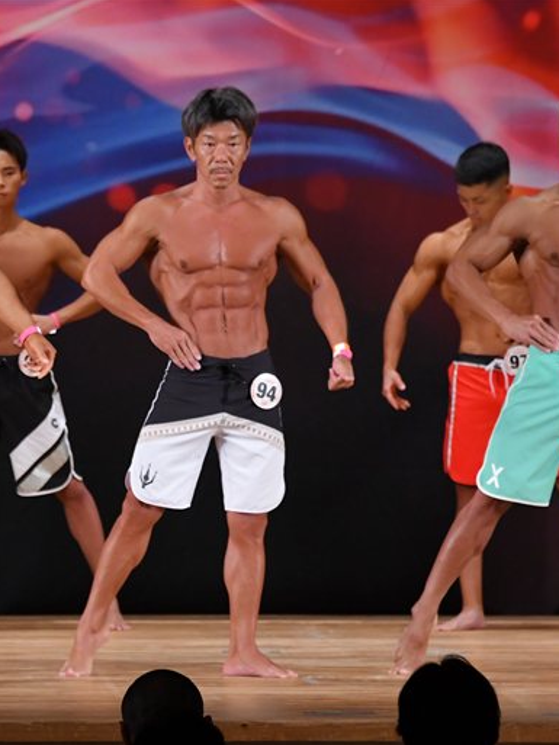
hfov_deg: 4.7
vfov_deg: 6.3
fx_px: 6780
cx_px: 24
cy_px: 372
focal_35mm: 315
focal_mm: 145
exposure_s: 1/400
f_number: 5.6
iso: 2800
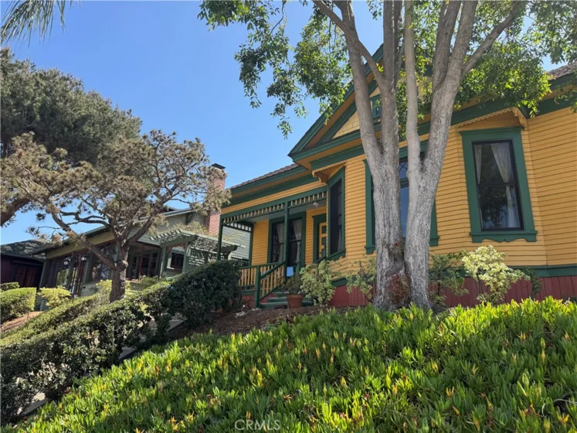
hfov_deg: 71.6
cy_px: 216
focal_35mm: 24
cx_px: 288
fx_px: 400
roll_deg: -2.7
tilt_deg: +16.3
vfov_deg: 56.8
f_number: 1.78
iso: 80
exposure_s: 1/1456
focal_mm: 6.76
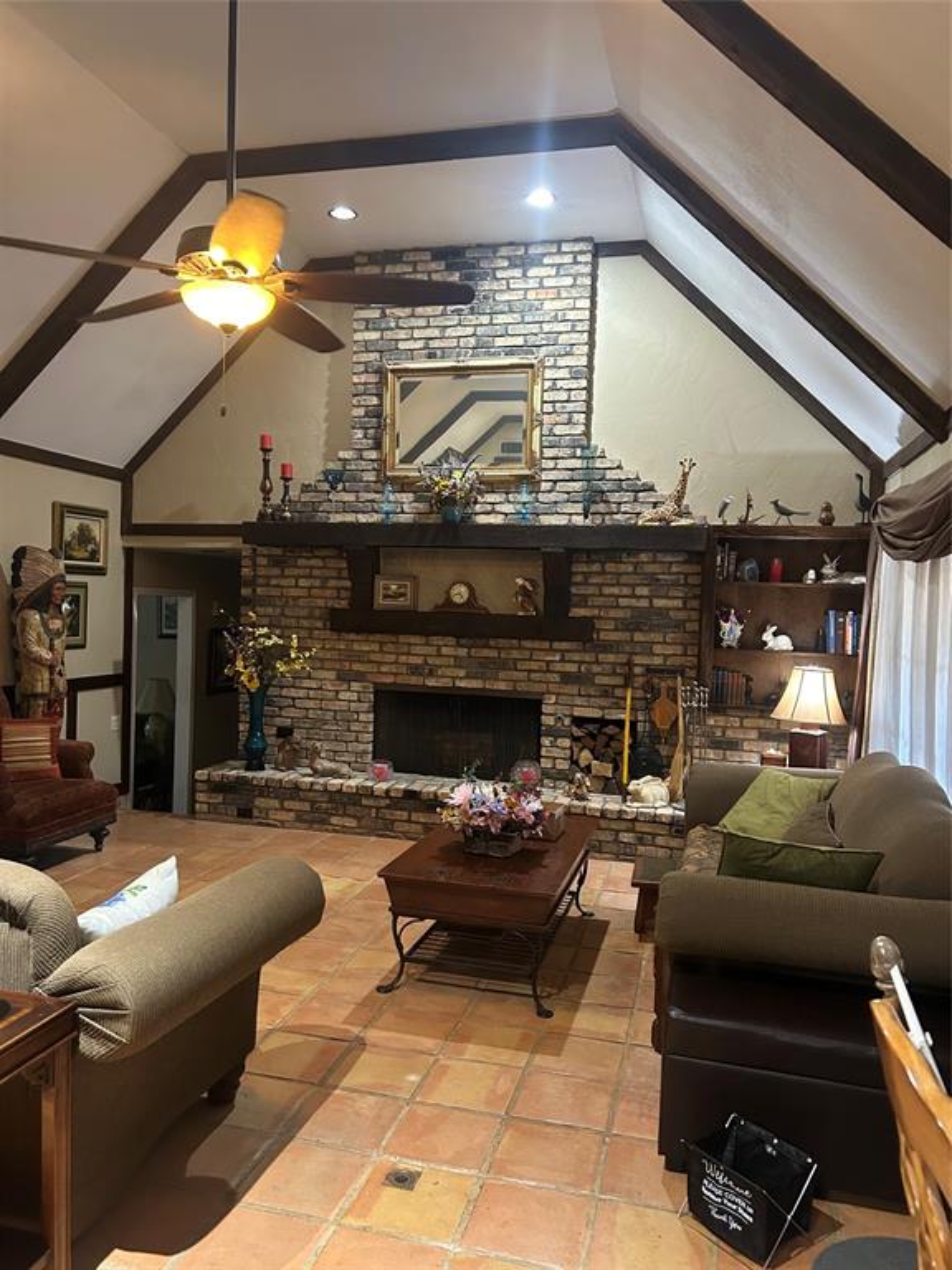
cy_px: 635
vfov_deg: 67.3
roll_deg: -2.3
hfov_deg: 53.1
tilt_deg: -1.7
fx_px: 953
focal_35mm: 26
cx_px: 476
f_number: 1.5
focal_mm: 5.7
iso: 500
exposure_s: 1/40
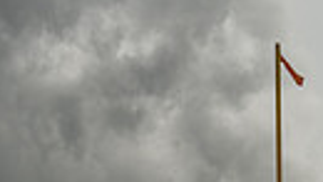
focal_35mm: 112
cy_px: 531
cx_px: 251
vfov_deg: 9.0
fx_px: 959
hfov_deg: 19.0
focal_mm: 31
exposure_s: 1/250
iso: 100
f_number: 9
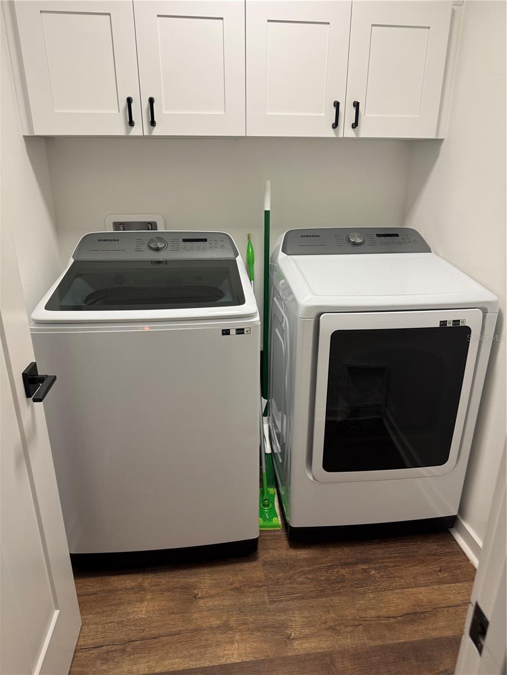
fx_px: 469
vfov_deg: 71.6
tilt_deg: -20.3
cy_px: 338
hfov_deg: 56.8
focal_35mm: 24
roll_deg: -0.2
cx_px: 254
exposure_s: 1/60
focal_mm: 6.76
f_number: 1.78
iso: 125
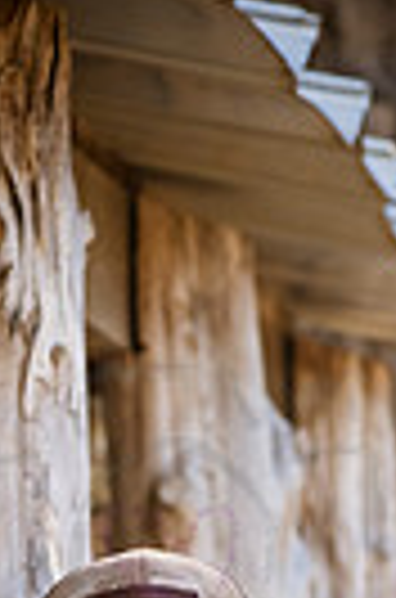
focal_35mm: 356
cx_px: 189
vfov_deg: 5.7
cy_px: 962
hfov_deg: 3.8
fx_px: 5904
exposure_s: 1/800
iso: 800
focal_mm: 105
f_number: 6.3
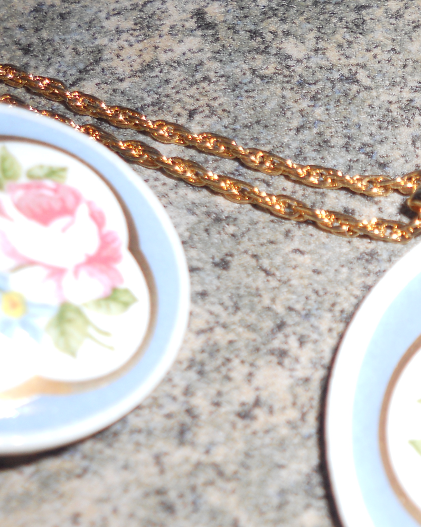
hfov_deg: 23.2
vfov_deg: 30.5
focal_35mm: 61
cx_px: 481
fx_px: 950
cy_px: 385
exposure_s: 1/25
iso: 80
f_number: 8.8
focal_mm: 5.8
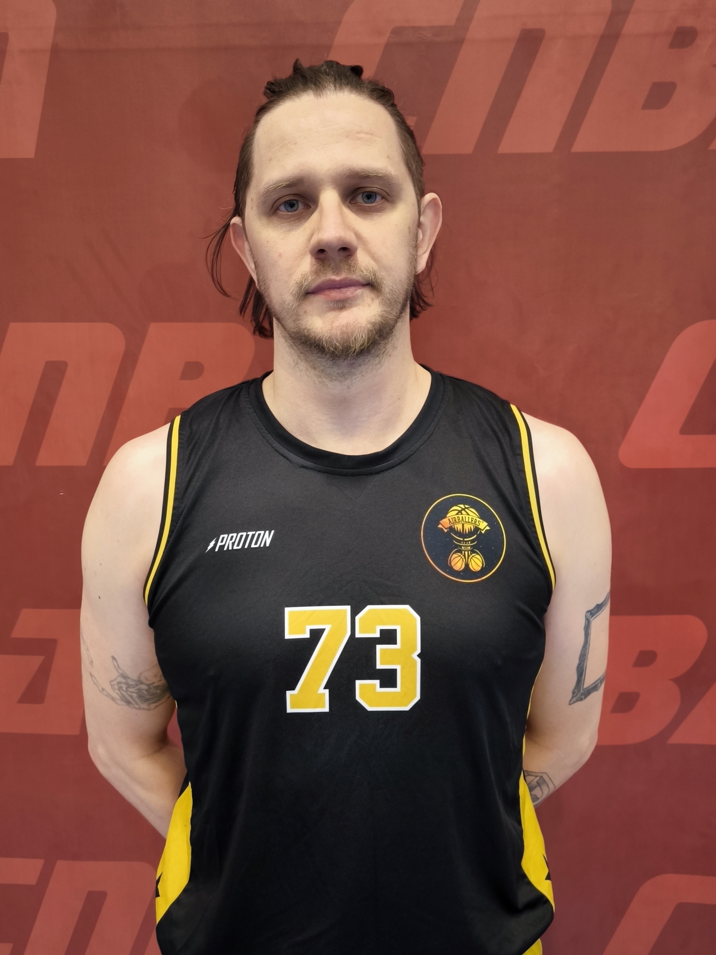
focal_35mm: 24
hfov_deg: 56.8
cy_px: 478
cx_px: 358
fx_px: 662
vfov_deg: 71.6
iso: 250
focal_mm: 6.92
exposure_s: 1/50
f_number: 1.9
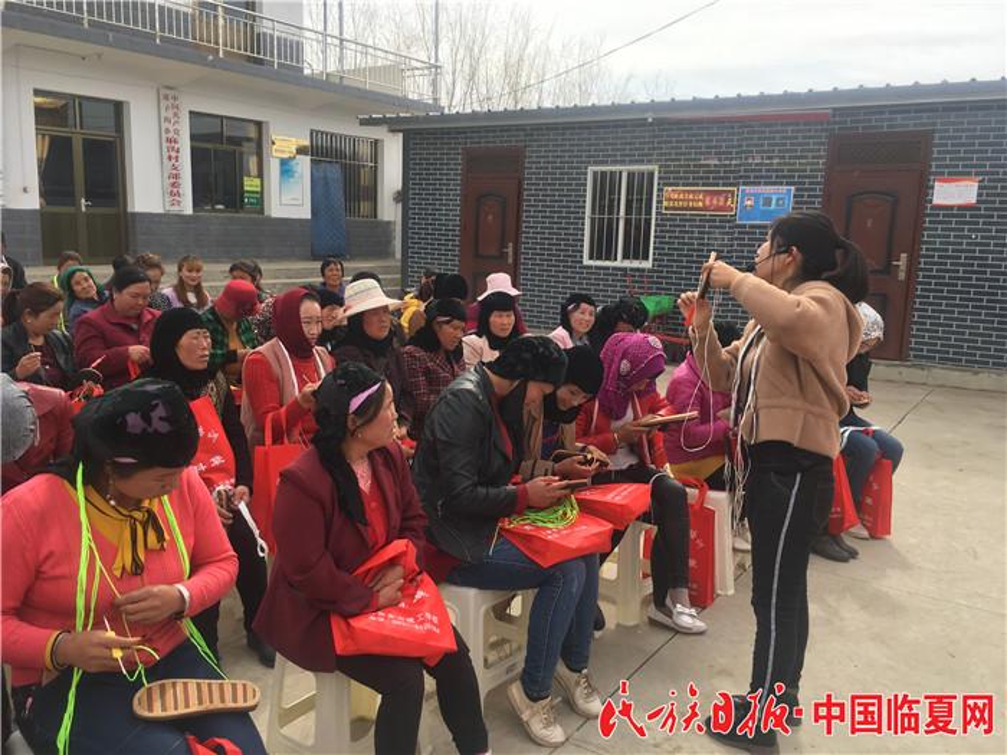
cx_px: 504
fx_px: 844
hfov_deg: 61.7
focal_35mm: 29
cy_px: 378
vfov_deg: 48.2
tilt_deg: -10.6
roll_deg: -2.3
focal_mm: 4.15
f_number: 2.2
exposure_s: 1/668
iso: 25
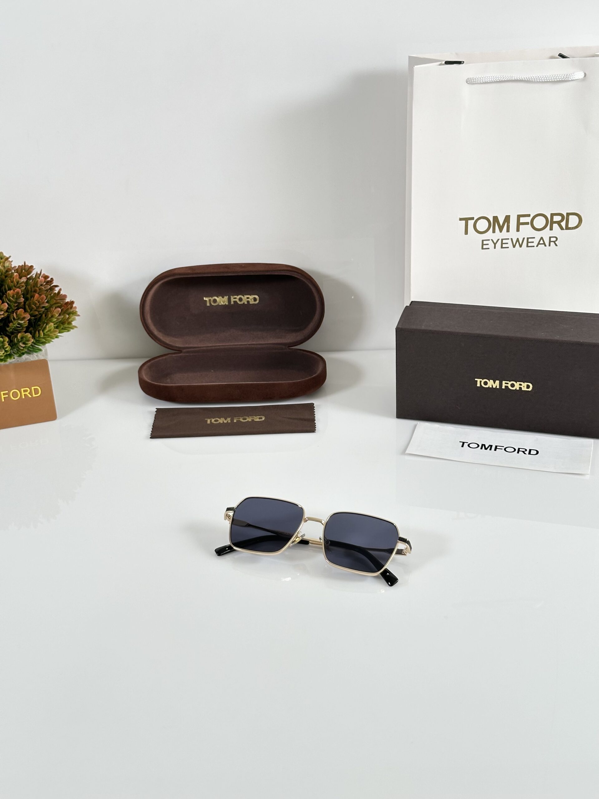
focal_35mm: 48
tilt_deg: -27.4
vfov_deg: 39.7
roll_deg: +2.8
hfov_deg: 30.3
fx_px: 1107
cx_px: 300
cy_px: 400
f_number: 1.78
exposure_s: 1/150
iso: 80
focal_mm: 6.86
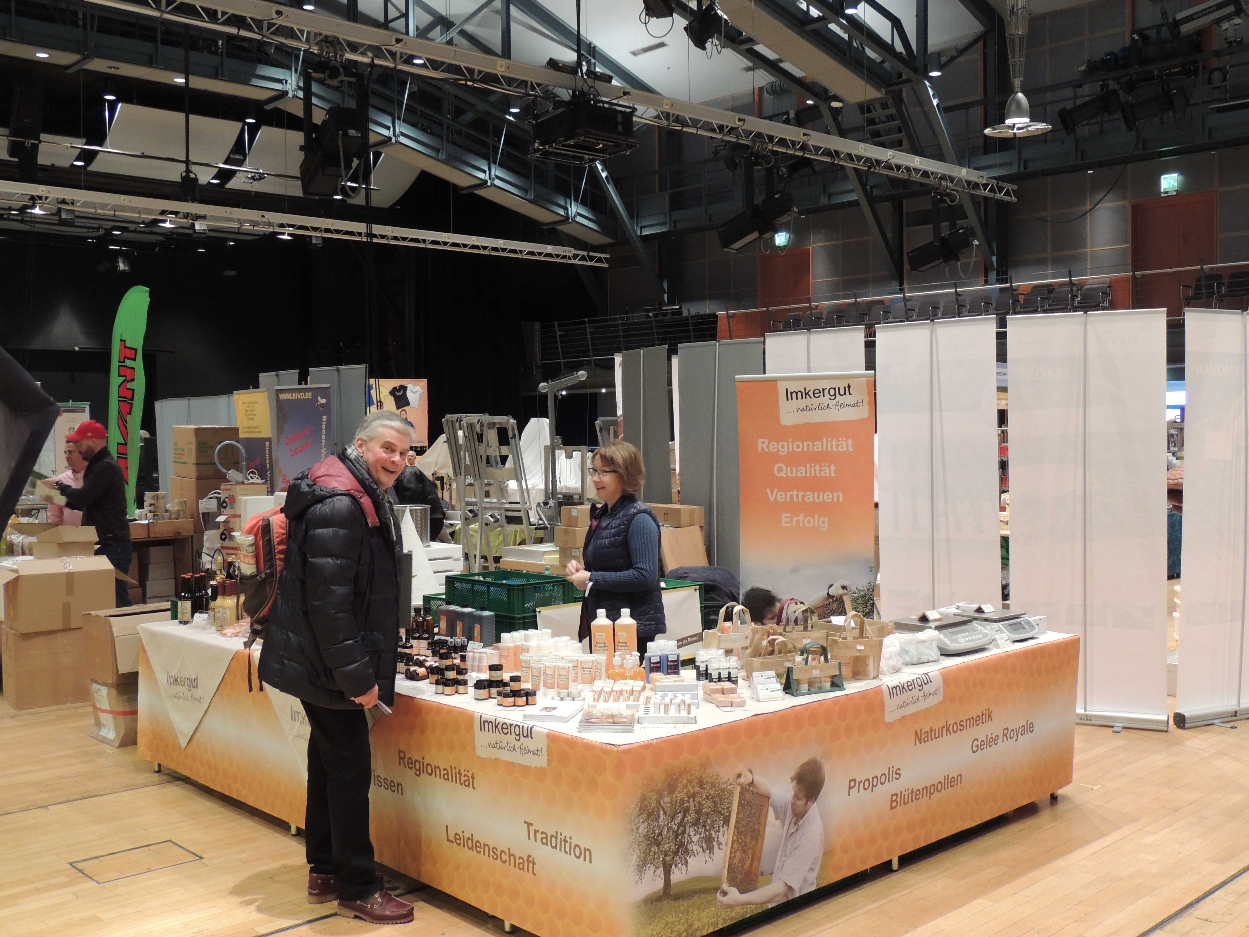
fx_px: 1263
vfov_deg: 40.7
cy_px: 468
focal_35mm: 35
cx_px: 624
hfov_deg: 52.6
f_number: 3.3
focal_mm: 6.2
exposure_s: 1/13
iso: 400
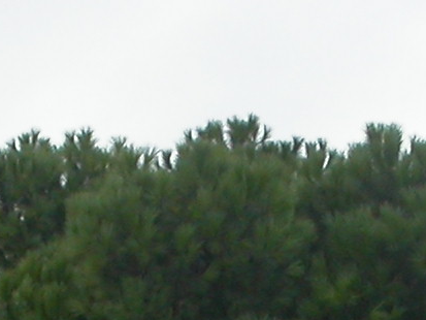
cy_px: 690
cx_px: 218
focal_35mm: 209
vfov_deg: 6.8
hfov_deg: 9.5
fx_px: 2573
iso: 100
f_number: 5.3
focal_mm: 7.85
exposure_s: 1/147
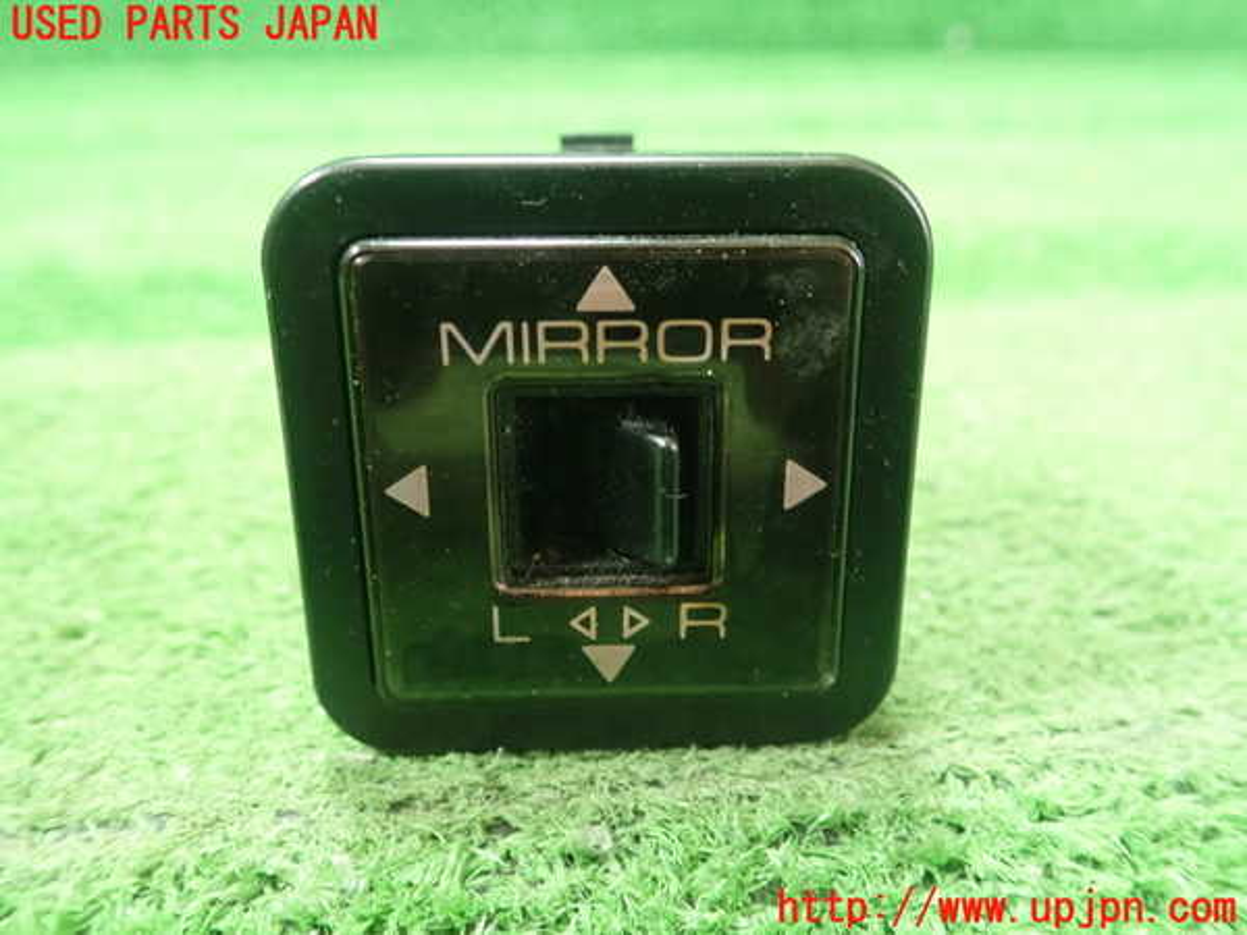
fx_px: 1081
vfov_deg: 46.8
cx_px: 624
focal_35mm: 30
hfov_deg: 60.0
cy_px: 468
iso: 800
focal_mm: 5.5
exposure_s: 1/60
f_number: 2.3
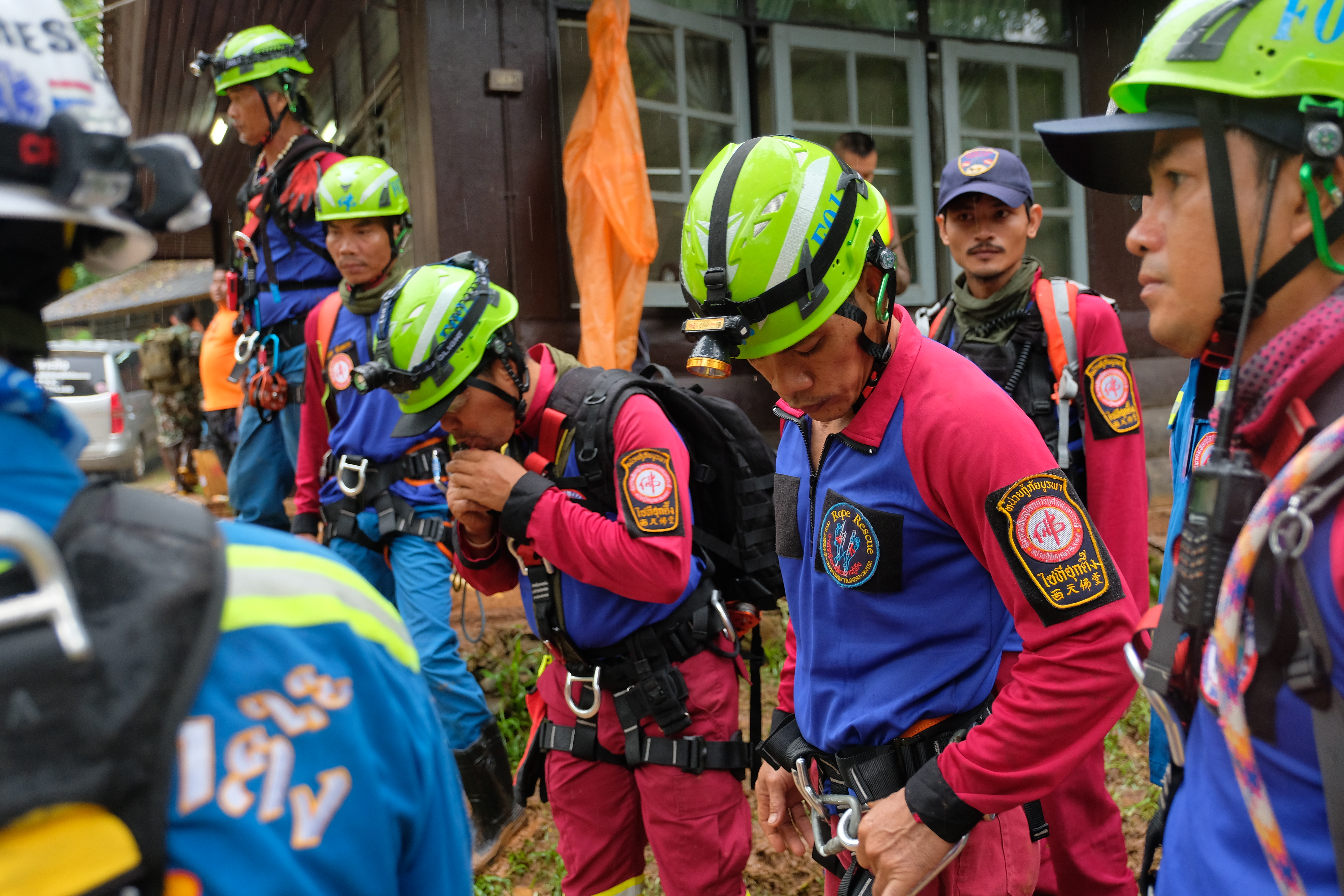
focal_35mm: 35
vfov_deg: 37.9
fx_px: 1307
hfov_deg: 54.4
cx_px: 672
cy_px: 448
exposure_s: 1/125
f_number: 2.8
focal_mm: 23.4
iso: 1000
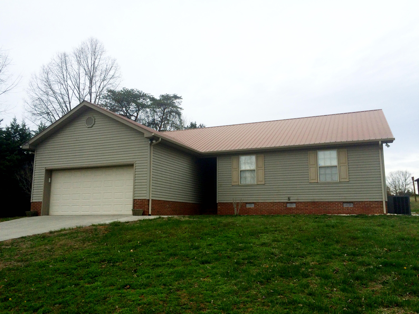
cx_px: 210
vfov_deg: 48.2
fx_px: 351
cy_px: 157
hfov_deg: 61.7
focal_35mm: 29
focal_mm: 4.15
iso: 32
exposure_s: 1/695
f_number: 2.2
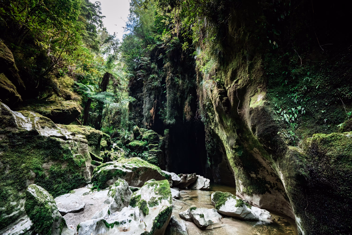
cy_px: 118
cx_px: 176
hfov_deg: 96.7
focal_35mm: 16
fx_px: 156
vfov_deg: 73.7
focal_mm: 16
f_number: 4
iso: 800
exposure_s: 1/80
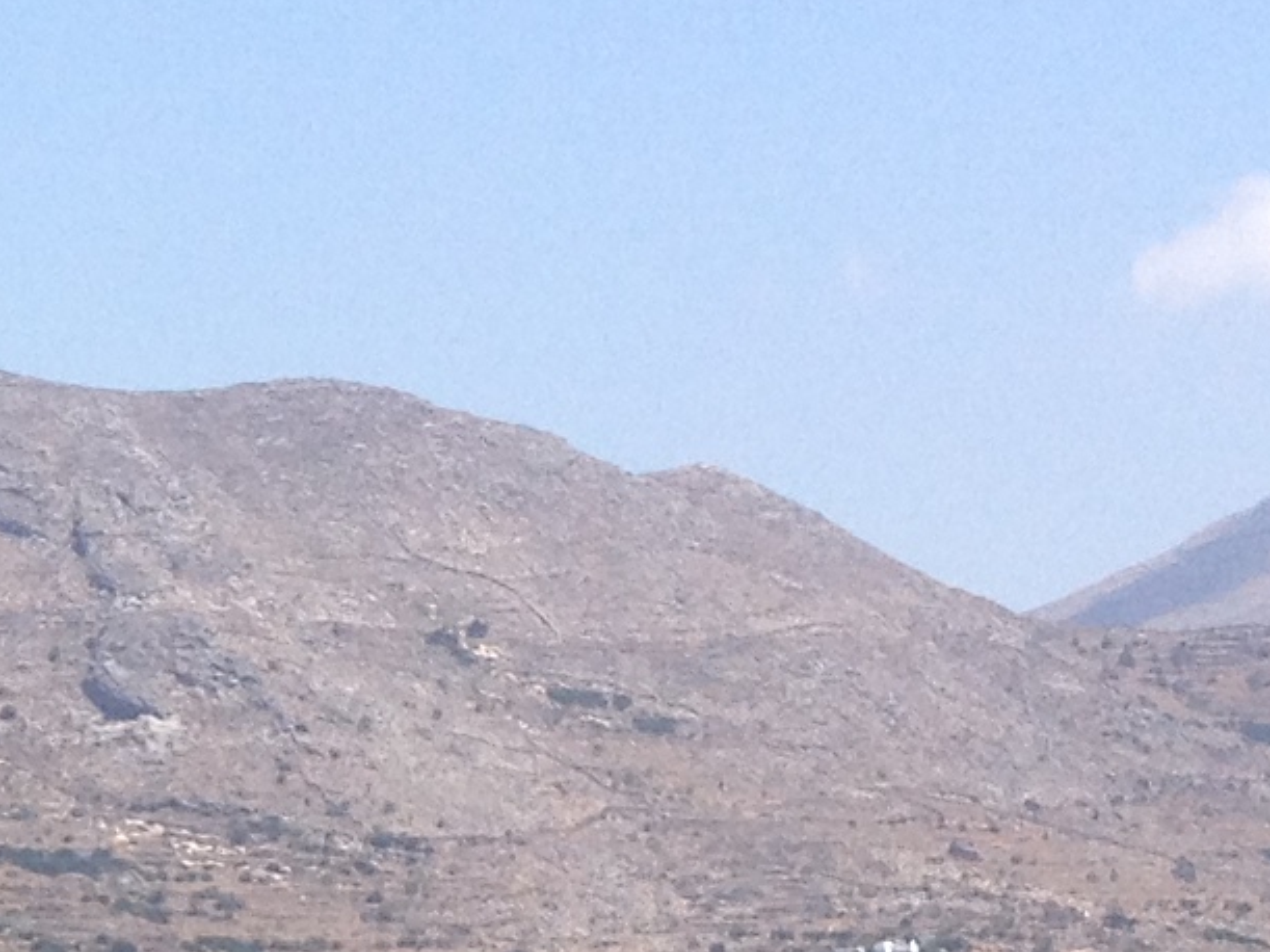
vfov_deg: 7.9
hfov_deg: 10.0
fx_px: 6859
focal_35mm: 187
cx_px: -977
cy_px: 952
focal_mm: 4.28
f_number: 2.4
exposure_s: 1/1577
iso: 50
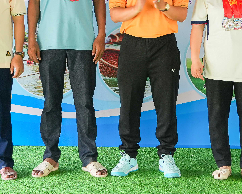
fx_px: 759
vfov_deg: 14.4
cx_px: 129
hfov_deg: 18.1
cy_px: 11
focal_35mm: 106
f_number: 4.5
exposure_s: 1/50
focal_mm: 30
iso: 400
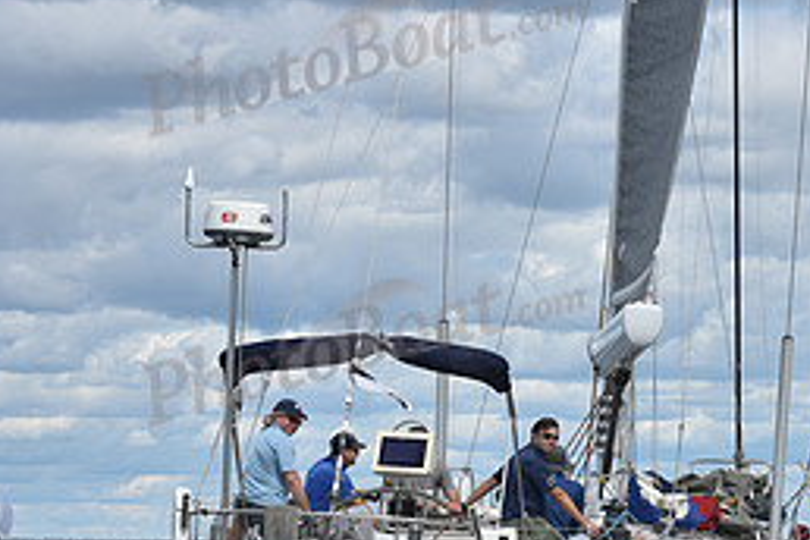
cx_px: 750
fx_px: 5062
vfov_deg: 6.1
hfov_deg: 9.1
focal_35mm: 225
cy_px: 463
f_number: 10
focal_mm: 100
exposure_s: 1/800
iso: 250
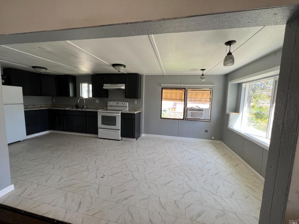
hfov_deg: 106.2
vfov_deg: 89.9
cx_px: 150
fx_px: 112
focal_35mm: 13
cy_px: 112
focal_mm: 1.57
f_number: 1.8
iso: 64
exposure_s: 1/99
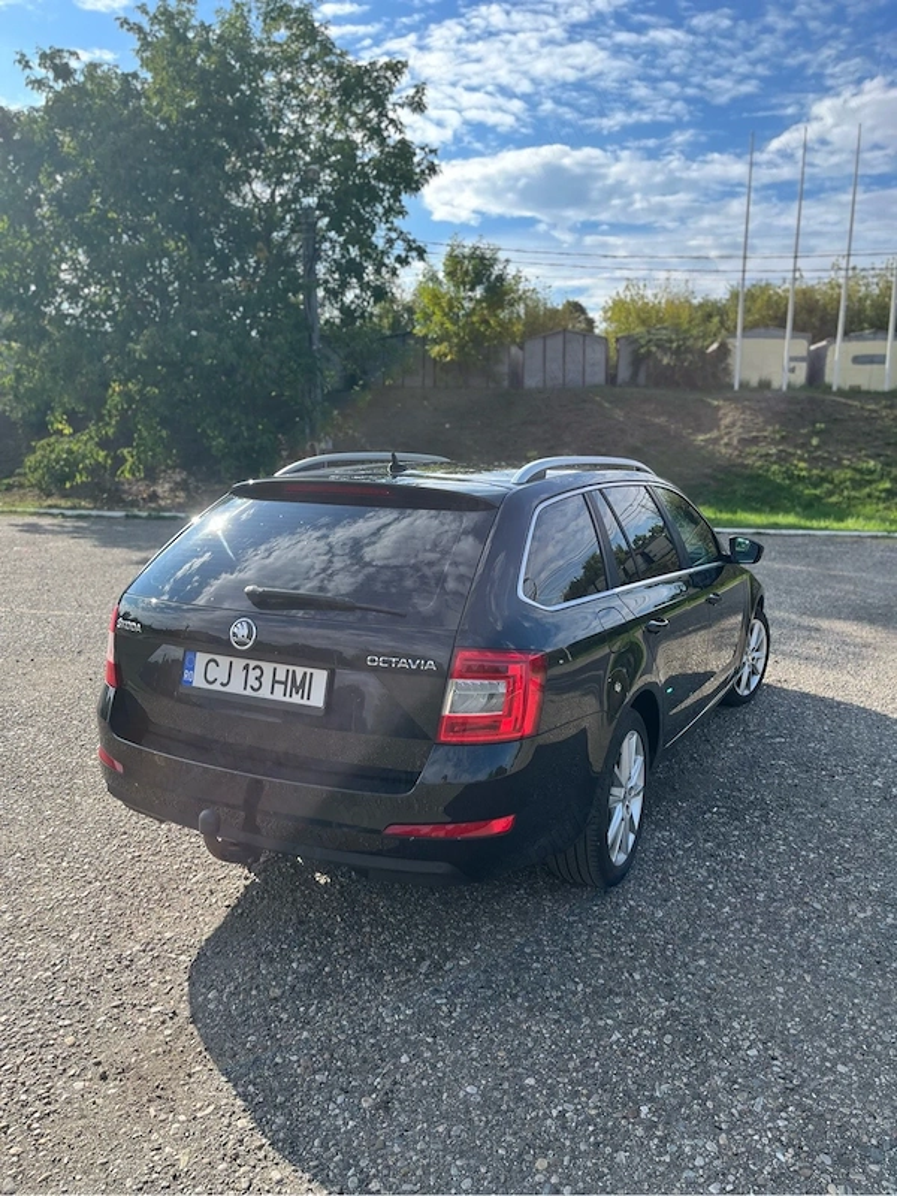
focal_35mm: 26
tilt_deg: -10.1
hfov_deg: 53.1
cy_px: 598
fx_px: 898
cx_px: 448
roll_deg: +0.2
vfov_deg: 67.3
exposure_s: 1/1536
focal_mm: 5.1
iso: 50
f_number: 1.6
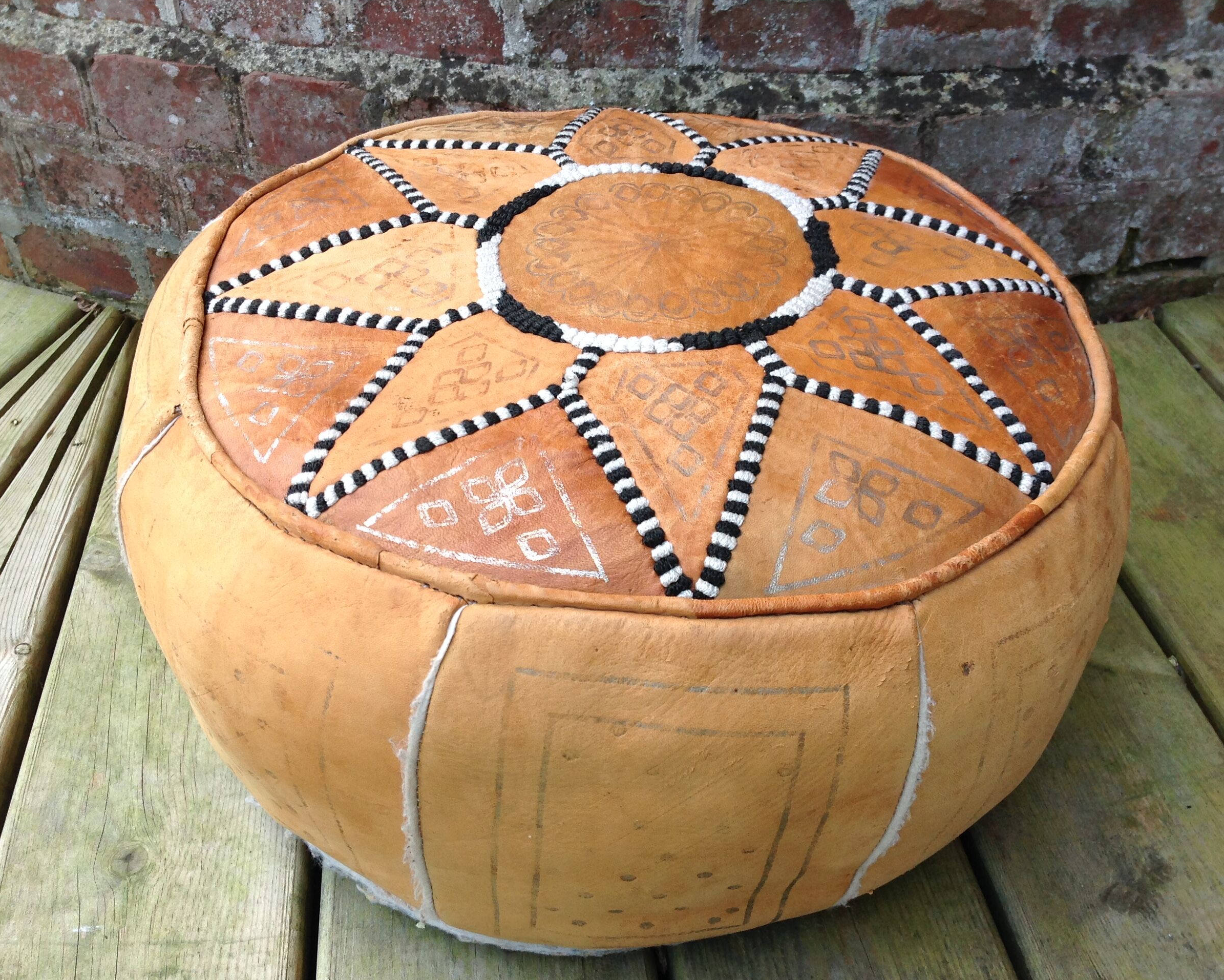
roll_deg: -1.5
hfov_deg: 49.1
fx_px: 1340
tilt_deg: -38.7
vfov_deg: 40.1
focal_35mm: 37
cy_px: 493
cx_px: 622
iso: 50
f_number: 2.4
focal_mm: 4.28
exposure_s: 1/217
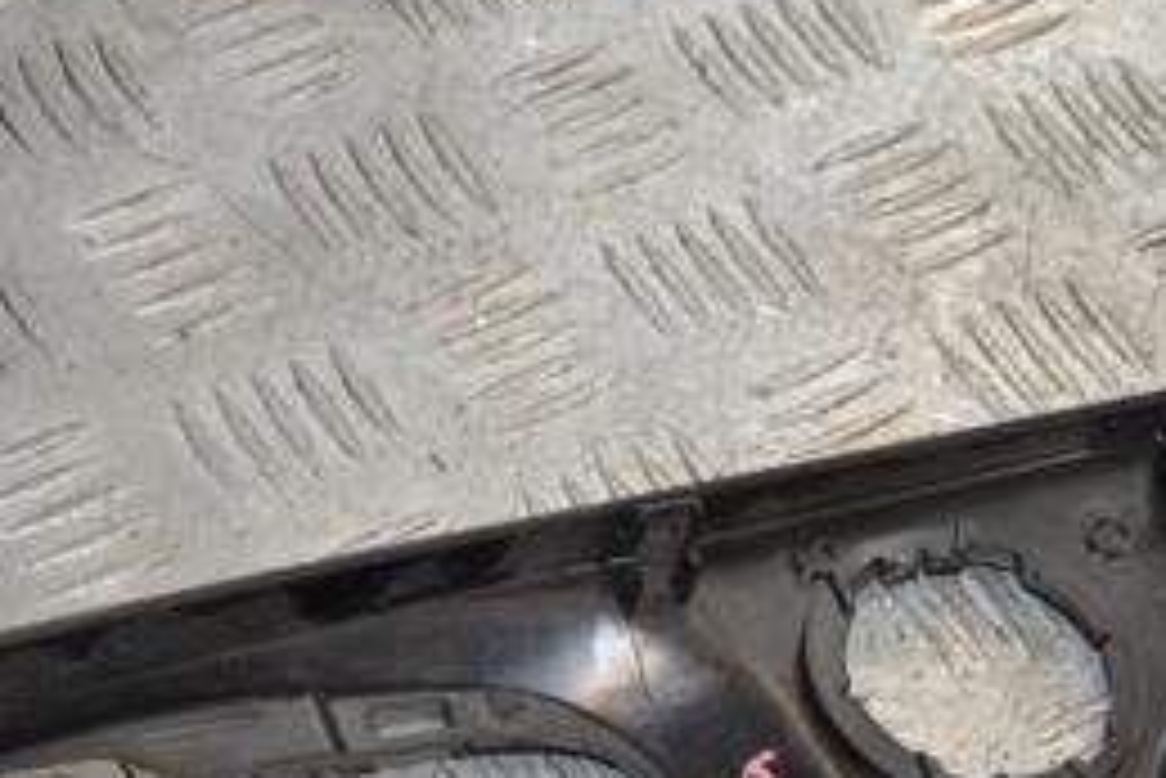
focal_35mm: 111
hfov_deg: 18.2
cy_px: 836
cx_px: 954
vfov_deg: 12.2
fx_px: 3597
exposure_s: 1/200
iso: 800
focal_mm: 32
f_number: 5
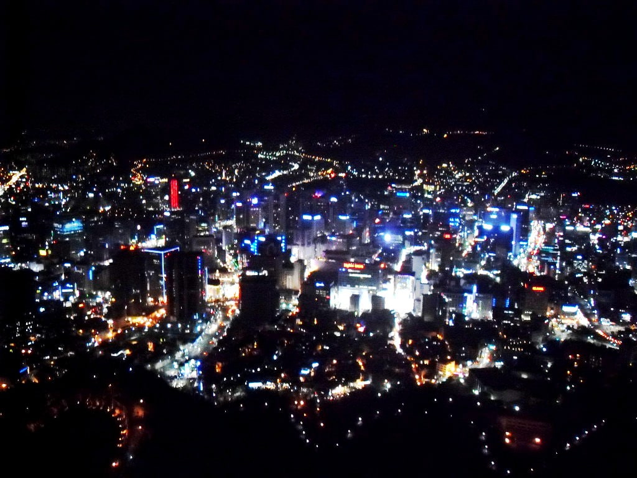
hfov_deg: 54.0
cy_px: 239
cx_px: 318
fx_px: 626
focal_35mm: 34
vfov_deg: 41.8
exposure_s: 1/2
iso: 200
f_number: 2.8
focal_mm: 6.3
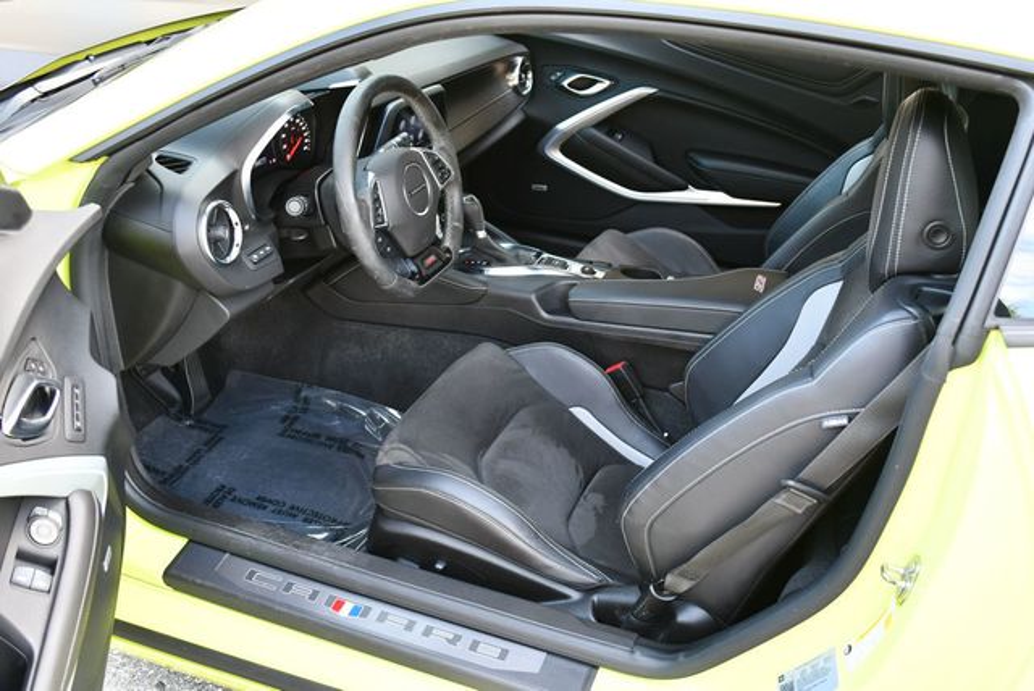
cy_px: 346
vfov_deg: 36.9
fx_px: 1035
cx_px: 517
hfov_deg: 53.1
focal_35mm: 36
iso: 800
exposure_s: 1/160
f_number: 3.5
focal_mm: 18
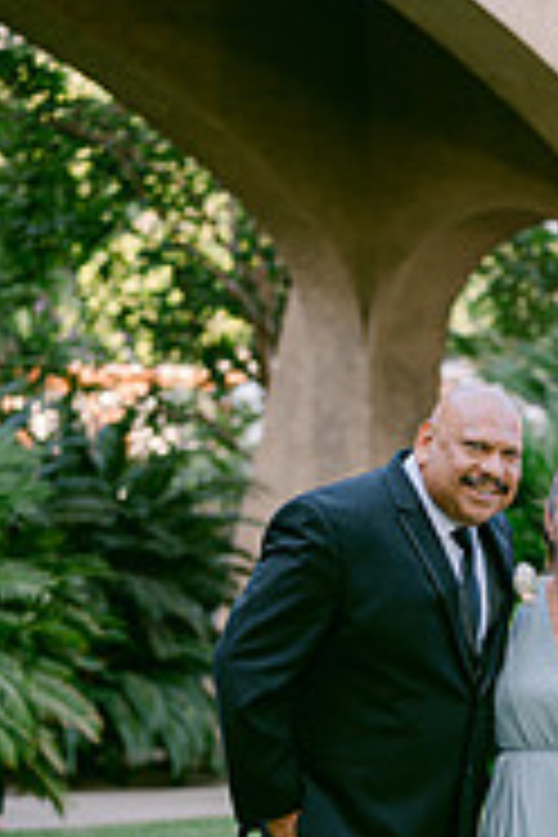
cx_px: 556
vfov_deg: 16.8
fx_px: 2813
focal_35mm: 121
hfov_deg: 11.2
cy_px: 675
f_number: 2
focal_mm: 50
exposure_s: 1/200
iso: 100
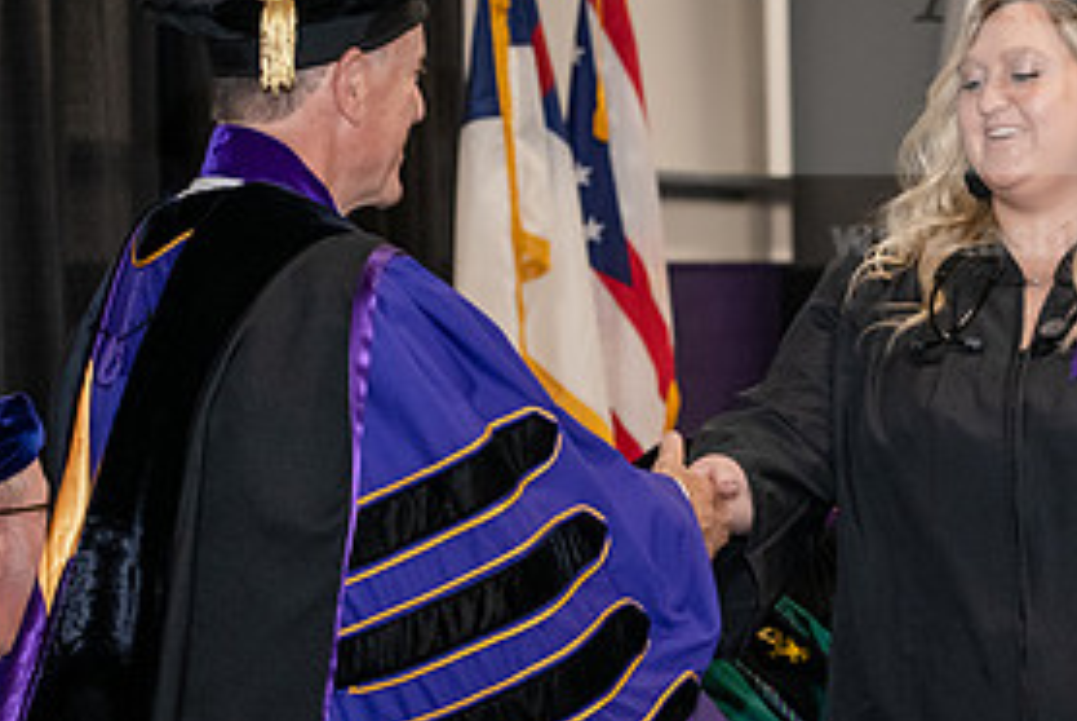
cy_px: 320
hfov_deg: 14.0
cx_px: 655
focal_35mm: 146
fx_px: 4372
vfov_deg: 9.4
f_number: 5
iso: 2500
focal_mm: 70
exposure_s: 1/200
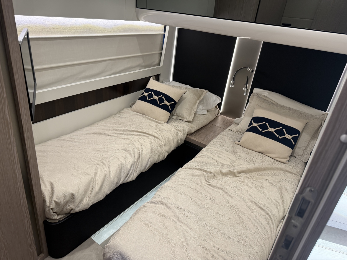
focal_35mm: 24
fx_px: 241
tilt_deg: -27.4
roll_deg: -6.1
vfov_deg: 56.8
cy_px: 130
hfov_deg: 71.6
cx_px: 174
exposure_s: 1/100
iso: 160
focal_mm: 6.76
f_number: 1.78
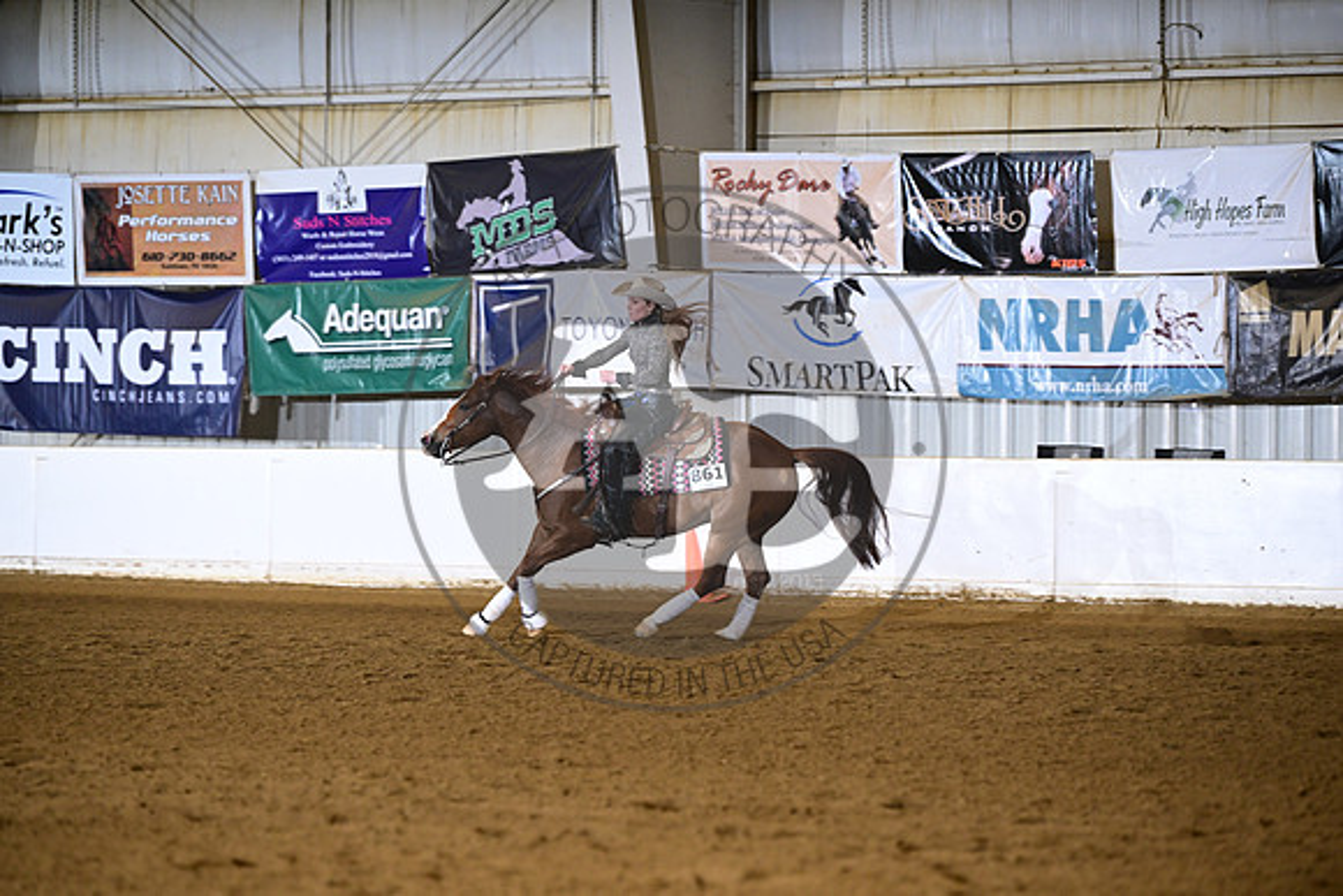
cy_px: 448
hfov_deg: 10.3
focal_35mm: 200
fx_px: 7463
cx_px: 672
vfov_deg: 6.9
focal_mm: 200
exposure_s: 1/200
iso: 2500
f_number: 4
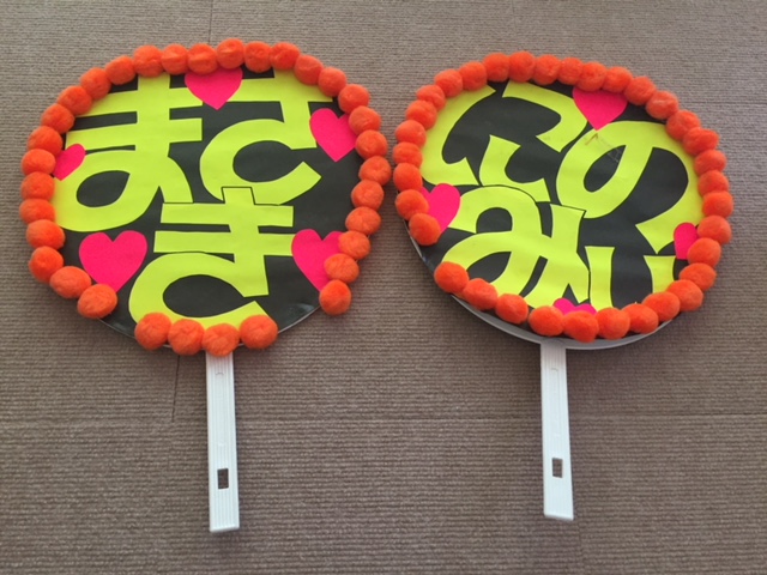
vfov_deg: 48.2
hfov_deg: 61.7
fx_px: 643
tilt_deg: -66.5
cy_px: 288
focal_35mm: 29
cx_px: 384
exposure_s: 1/30
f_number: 2.2
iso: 100
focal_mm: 4.15
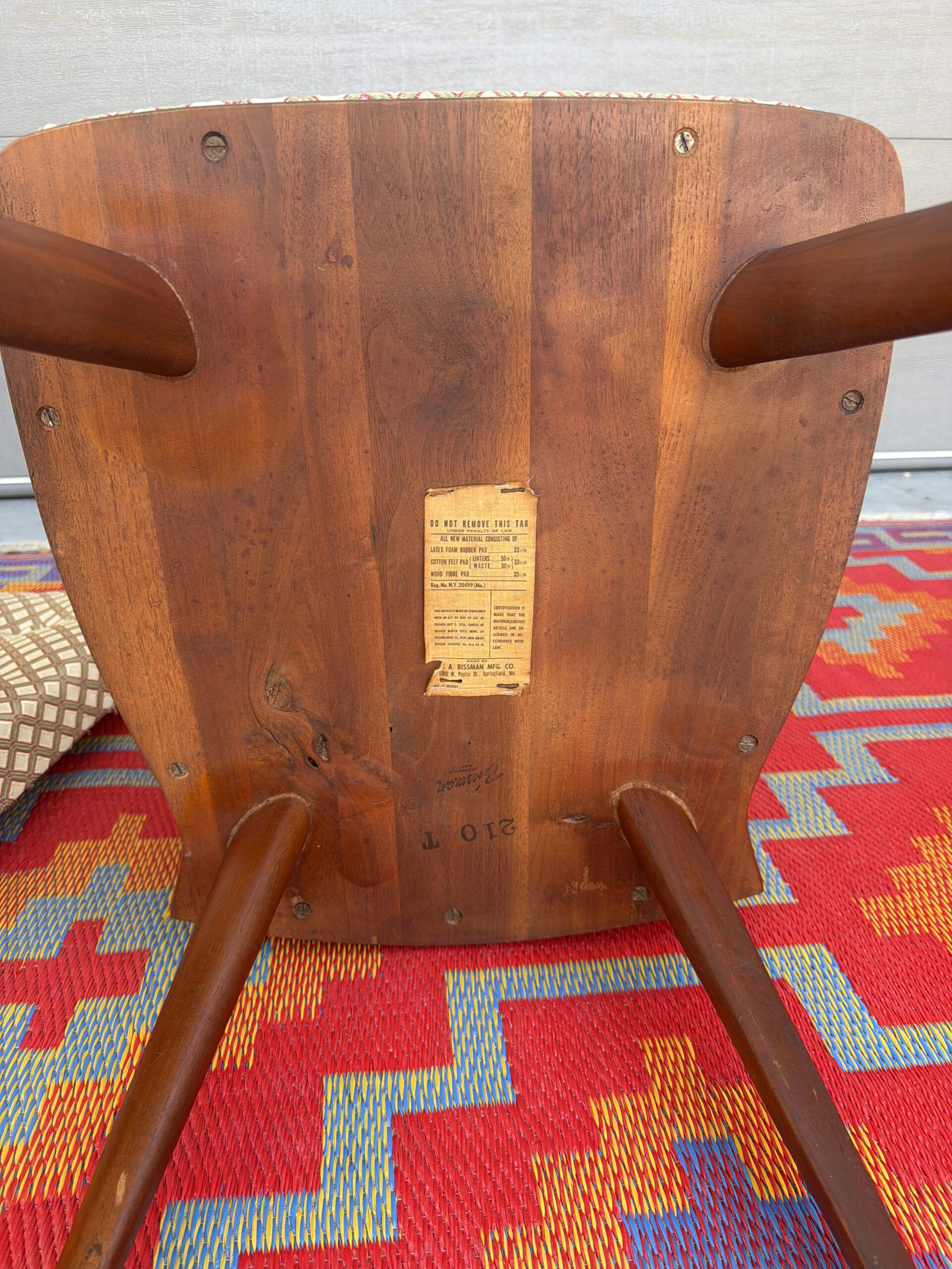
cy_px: 634
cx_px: 476
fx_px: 880
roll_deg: +0.6
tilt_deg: -21.9
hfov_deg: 56.8
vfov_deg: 71.6
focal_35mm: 24
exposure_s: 1/121
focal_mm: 6.76
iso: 80
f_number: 1.78
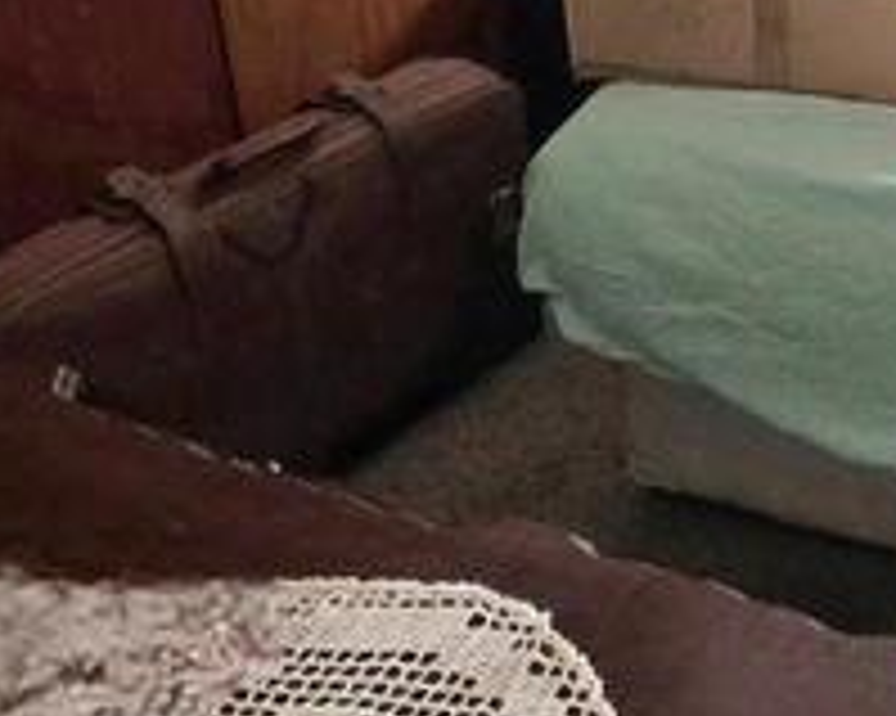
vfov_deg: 24.6
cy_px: -288
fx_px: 1352
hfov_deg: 28.1
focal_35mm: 51
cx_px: 1247
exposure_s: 1/101
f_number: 1.9
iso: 320
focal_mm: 2.2
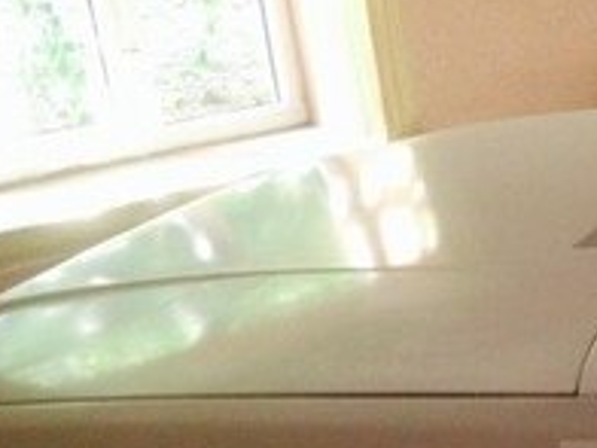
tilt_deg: -21.0
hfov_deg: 16.3
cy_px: 486
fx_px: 1914
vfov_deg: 13.1
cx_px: 871
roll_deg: +1.0
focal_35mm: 111
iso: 160
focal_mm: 4.12
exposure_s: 1/20
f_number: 2.4
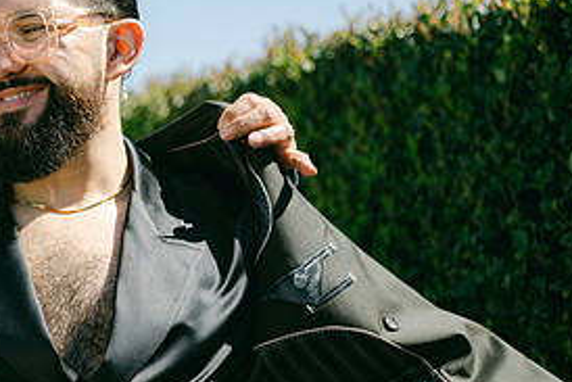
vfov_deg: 18.4
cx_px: -13
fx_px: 1176
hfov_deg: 25.8
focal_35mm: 74
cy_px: 277
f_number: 2
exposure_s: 1/12800
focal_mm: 35
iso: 400
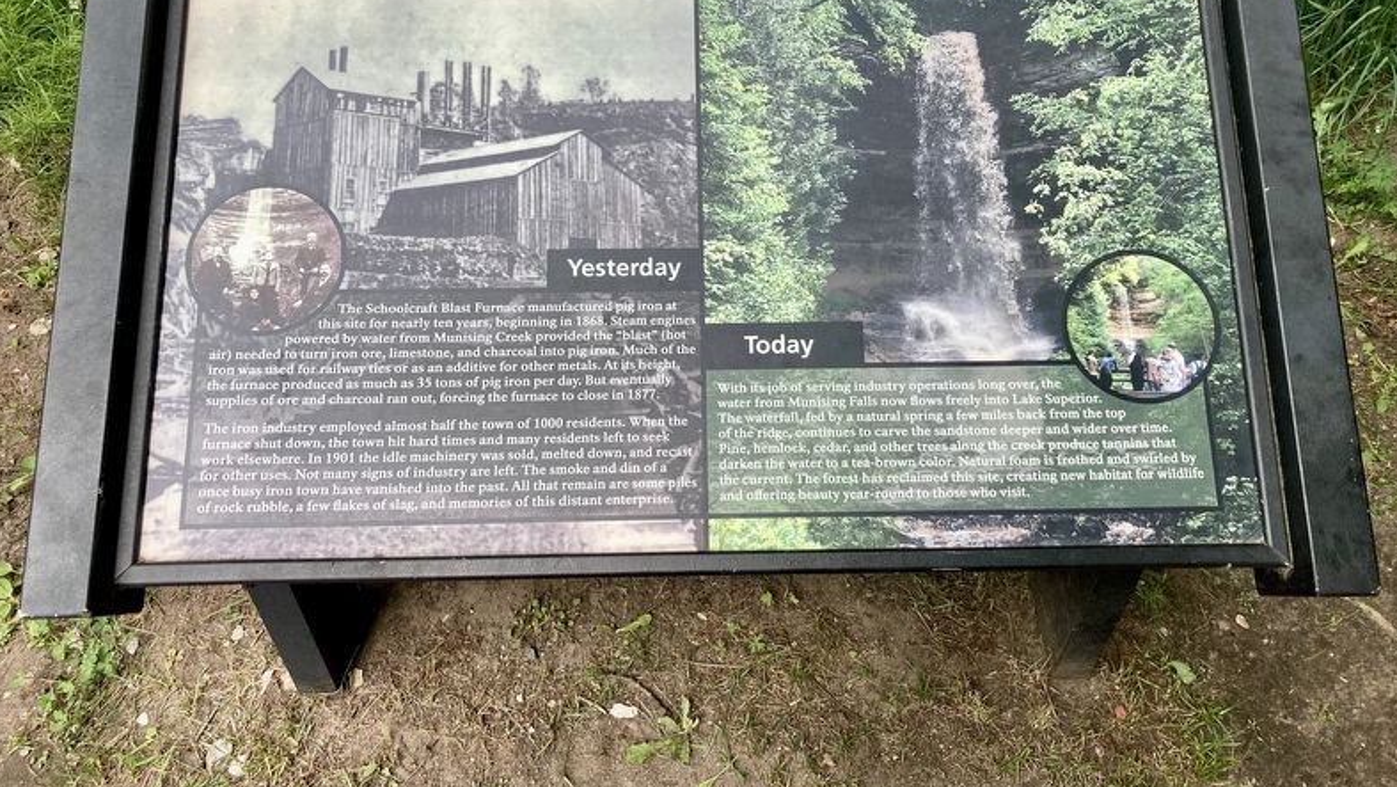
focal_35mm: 31
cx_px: 699
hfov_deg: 62.6
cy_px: 311
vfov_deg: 37.6
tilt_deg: -45.7
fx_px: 1149
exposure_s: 1/510
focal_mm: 3.99
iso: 20
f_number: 1.8
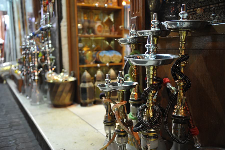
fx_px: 219
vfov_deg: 37.8
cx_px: 112
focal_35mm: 35
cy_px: 75
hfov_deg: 54.5
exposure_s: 1/100
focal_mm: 35
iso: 2500
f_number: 2.8
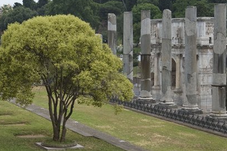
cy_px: 79
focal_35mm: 98
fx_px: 617
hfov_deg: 20.7
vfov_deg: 13.9
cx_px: 69
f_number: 8
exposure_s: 1/250
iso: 200
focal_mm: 40
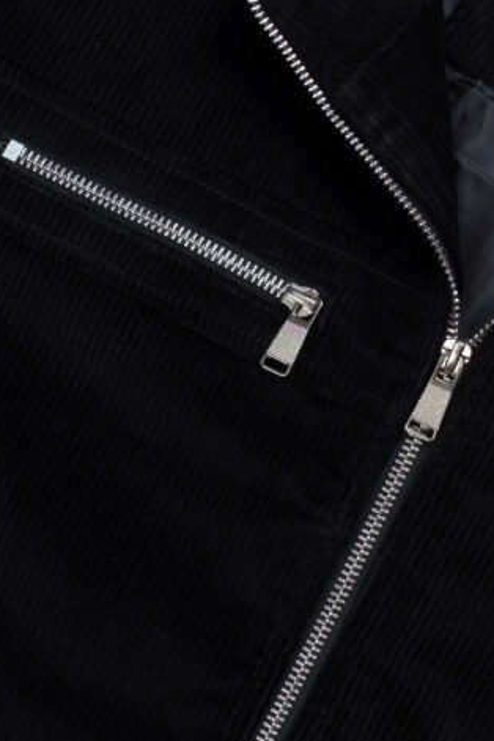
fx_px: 3334
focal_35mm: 162
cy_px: 365
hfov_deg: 8.4
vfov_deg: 12.7
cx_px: 477
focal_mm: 44.4
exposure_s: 1/100
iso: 400
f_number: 10
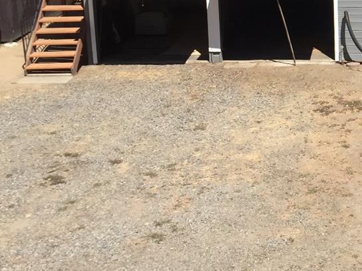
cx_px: 446
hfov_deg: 22.3
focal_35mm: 80
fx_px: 836
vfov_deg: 18.1
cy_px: 21
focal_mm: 4.15
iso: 32
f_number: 2.2
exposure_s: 1/1799
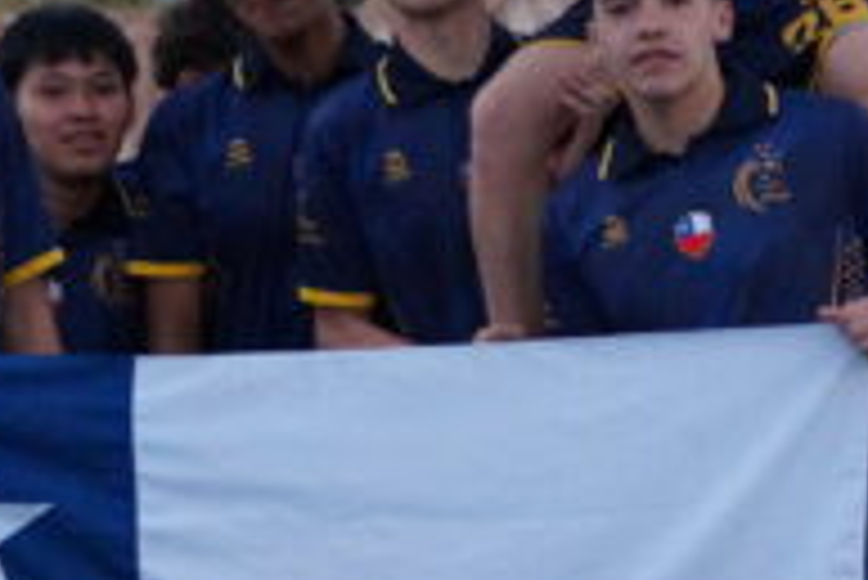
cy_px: 108
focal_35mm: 280
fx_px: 6756
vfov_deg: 4.9
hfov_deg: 7.4
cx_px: 490
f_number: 4
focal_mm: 60
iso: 3200
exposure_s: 1/160
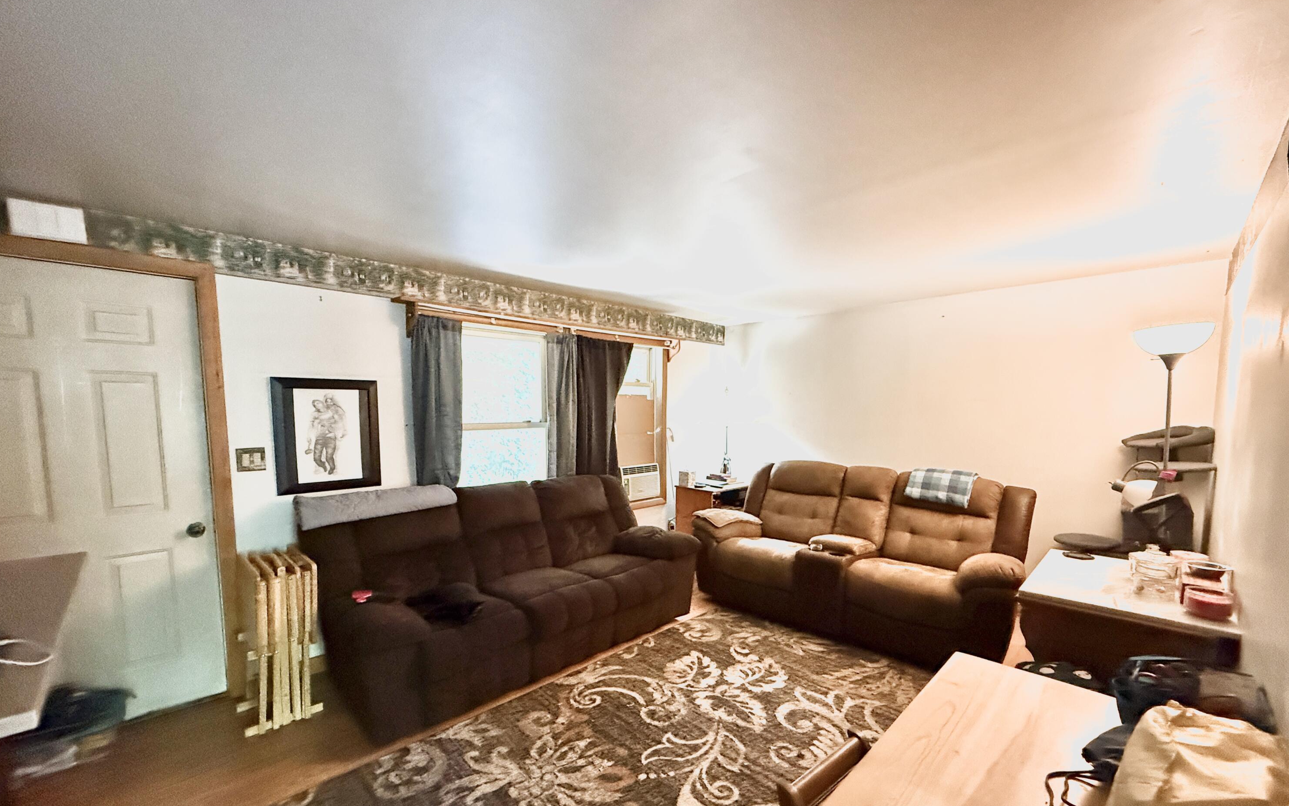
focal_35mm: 15
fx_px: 527
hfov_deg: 101.5
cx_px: 638
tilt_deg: -4.7
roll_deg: -0.7
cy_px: 455
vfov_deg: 74.4
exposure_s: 1/60
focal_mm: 2.22
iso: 1000
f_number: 2.2
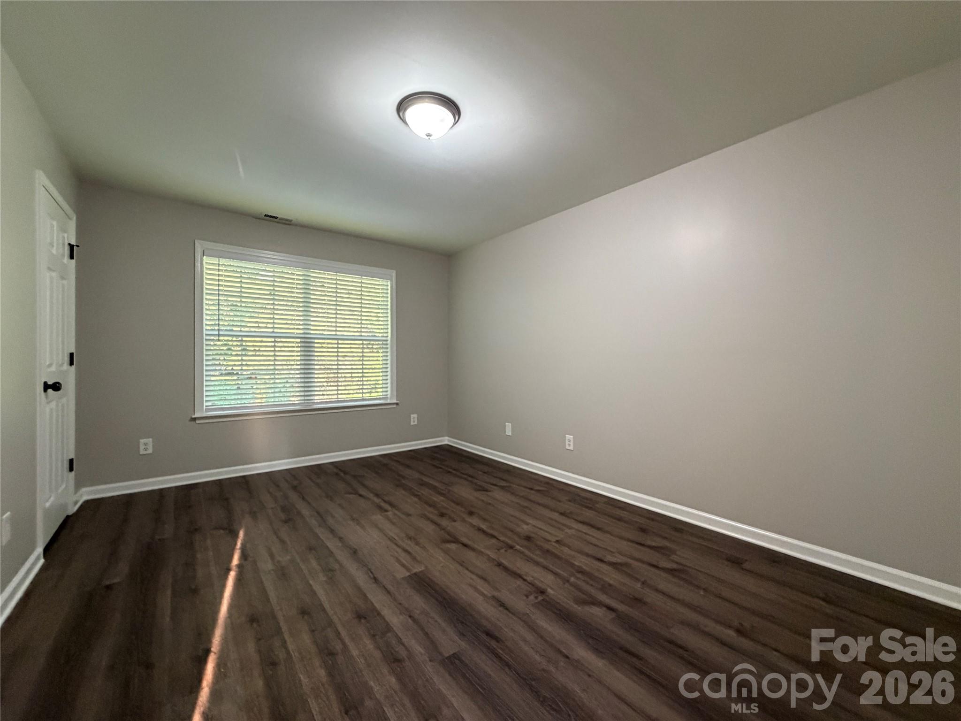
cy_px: 360
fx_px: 389
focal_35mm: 14
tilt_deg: -0.2
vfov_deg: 85.7
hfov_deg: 102.1
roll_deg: -0.2
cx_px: 480
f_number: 2.2
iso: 500
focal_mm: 2.22
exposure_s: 1/60
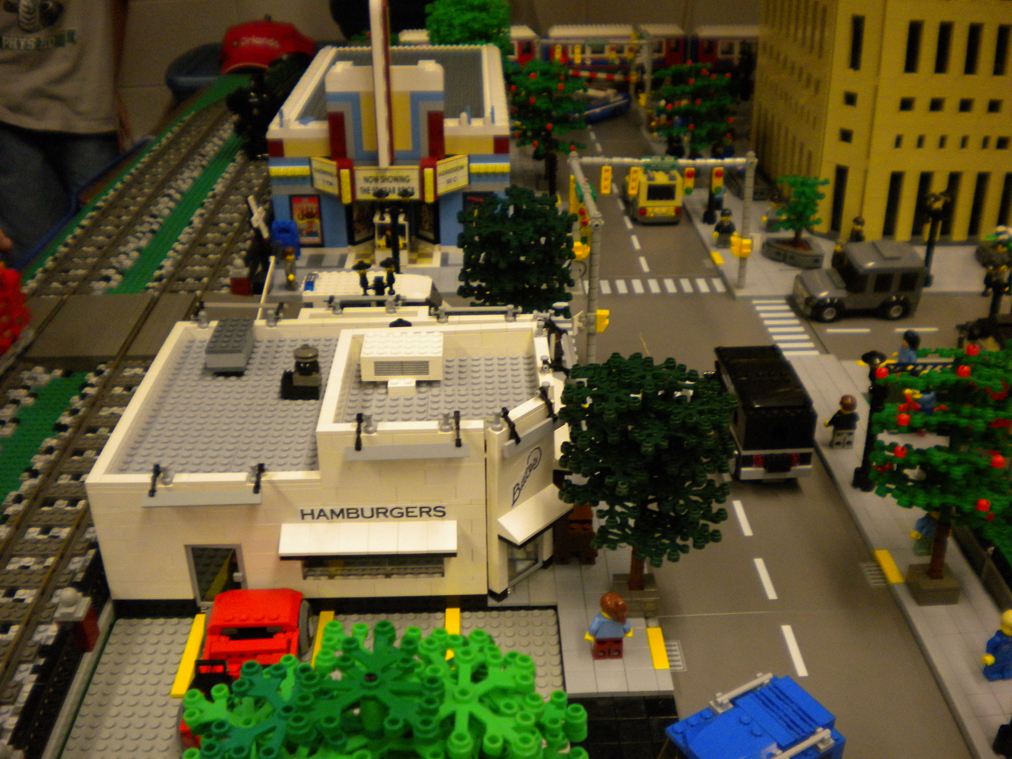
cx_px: 506
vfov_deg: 40.7
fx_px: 1023
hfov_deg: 52.6
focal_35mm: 35
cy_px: 380
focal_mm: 6.3
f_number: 3.1
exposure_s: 1/54.1
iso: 339
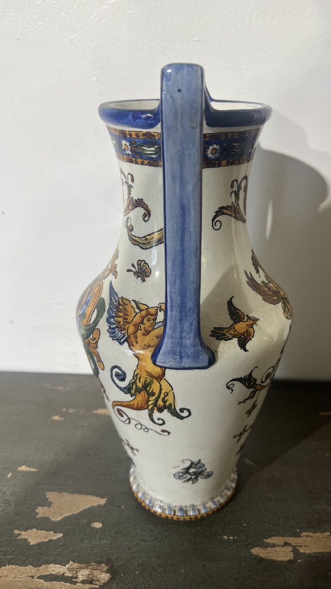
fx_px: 453
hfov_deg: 40.1
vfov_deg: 66.1
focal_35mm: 29
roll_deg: +1.8
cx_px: 185
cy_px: 299
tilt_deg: -28.0
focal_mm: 5.1
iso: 100
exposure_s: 1/100
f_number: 1.6
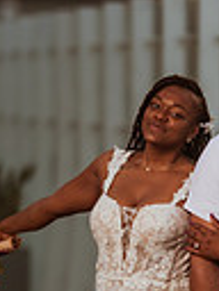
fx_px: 3847
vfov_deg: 4.3
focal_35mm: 456
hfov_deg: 3.3
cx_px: 241
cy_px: 200
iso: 160
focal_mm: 135
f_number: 1.8
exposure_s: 1/4000
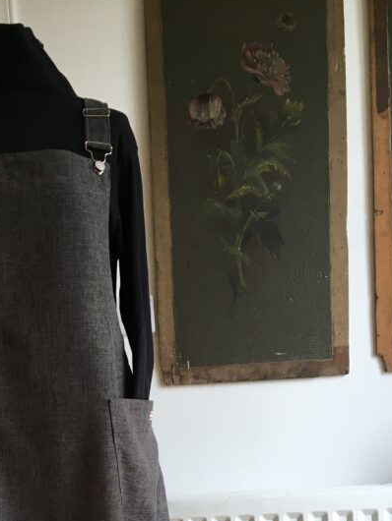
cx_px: 104
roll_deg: +5.7
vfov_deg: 32.2
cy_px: 496
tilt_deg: -8.3
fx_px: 845
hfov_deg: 25.8
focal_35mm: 56
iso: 25
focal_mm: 4.15
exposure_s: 1/33
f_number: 2.2
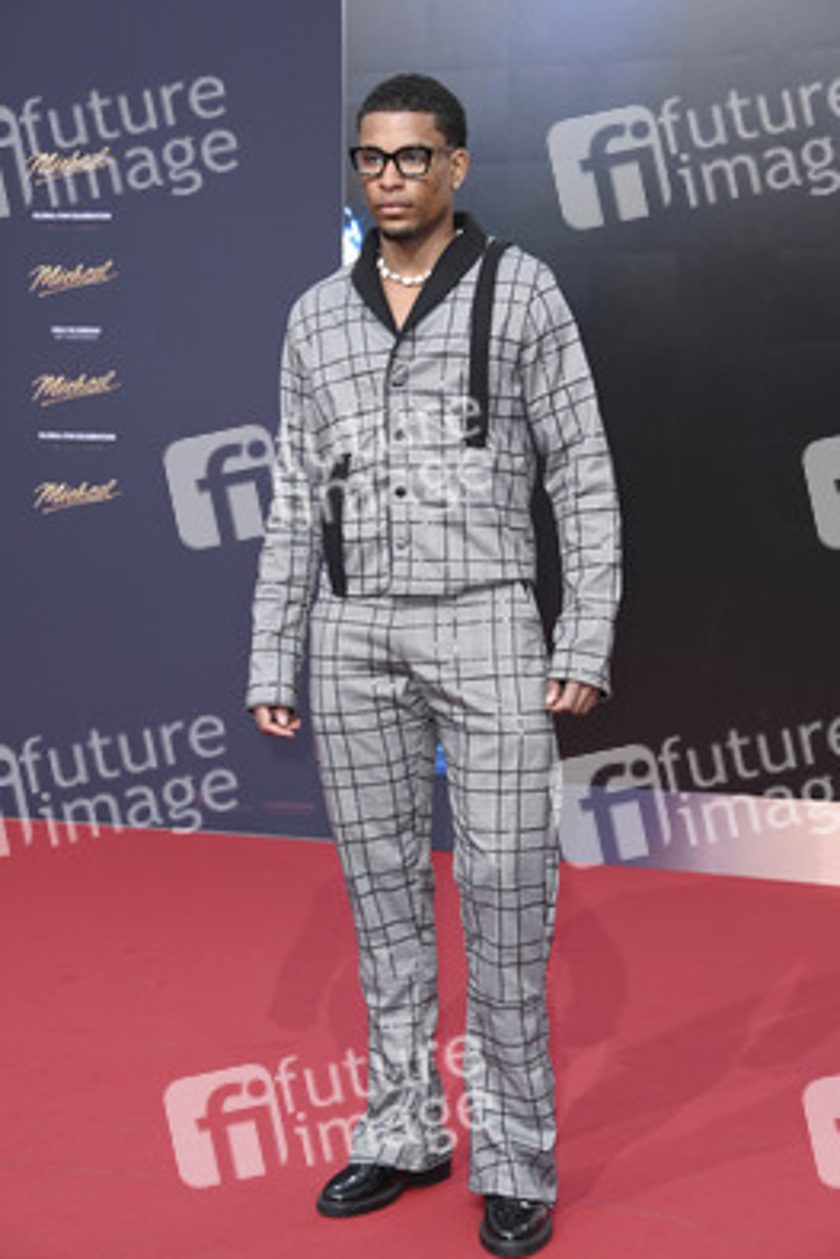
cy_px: 633
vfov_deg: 28.4
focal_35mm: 71
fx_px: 2483
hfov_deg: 19.2
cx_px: 422
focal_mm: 70
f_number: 5.6
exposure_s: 1/250
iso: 400
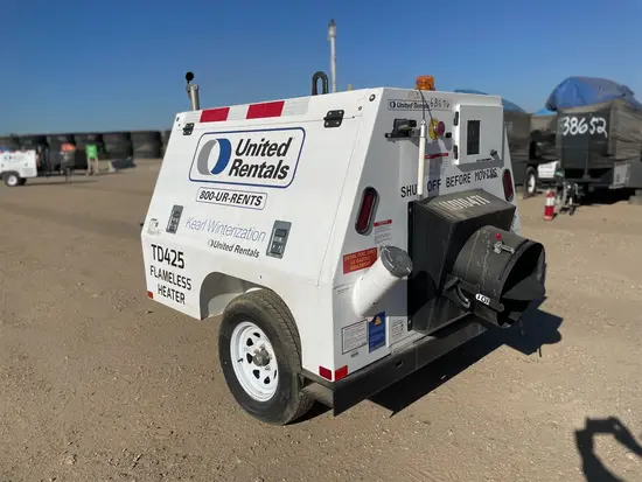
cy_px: 241
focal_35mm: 26
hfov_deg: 67.3
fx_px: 482
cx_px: 321
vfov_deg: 53.1
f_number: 1.6
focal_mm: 4.2
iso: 50
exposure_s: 1/20408
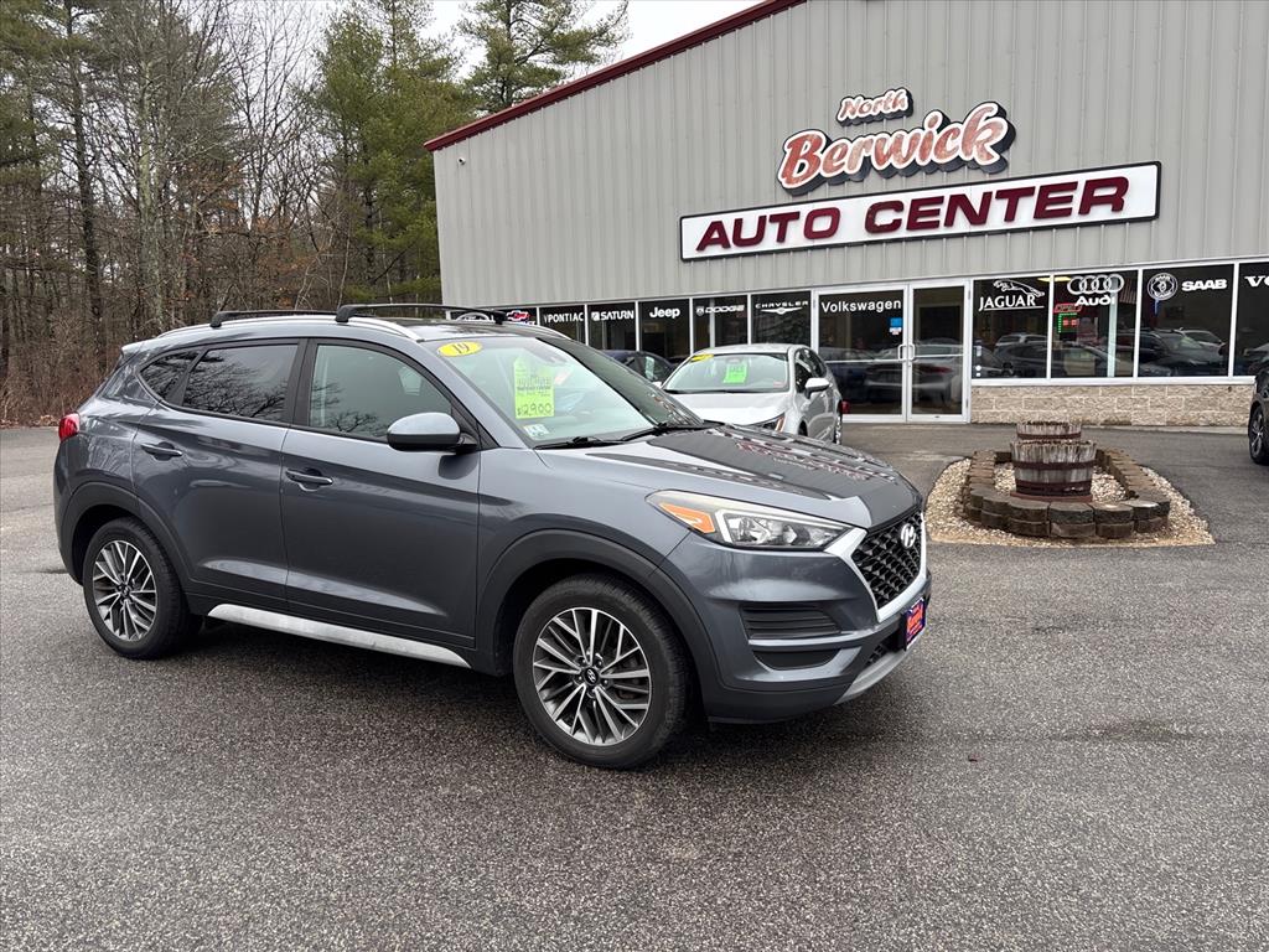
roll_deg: +0.2
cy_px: 476
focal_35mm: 26
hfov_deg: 67.3
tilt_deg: -4.8
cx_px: 634
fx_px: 953
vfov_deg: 53.1
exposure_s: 1/121
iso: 50
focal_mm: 5.96
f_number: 1.6
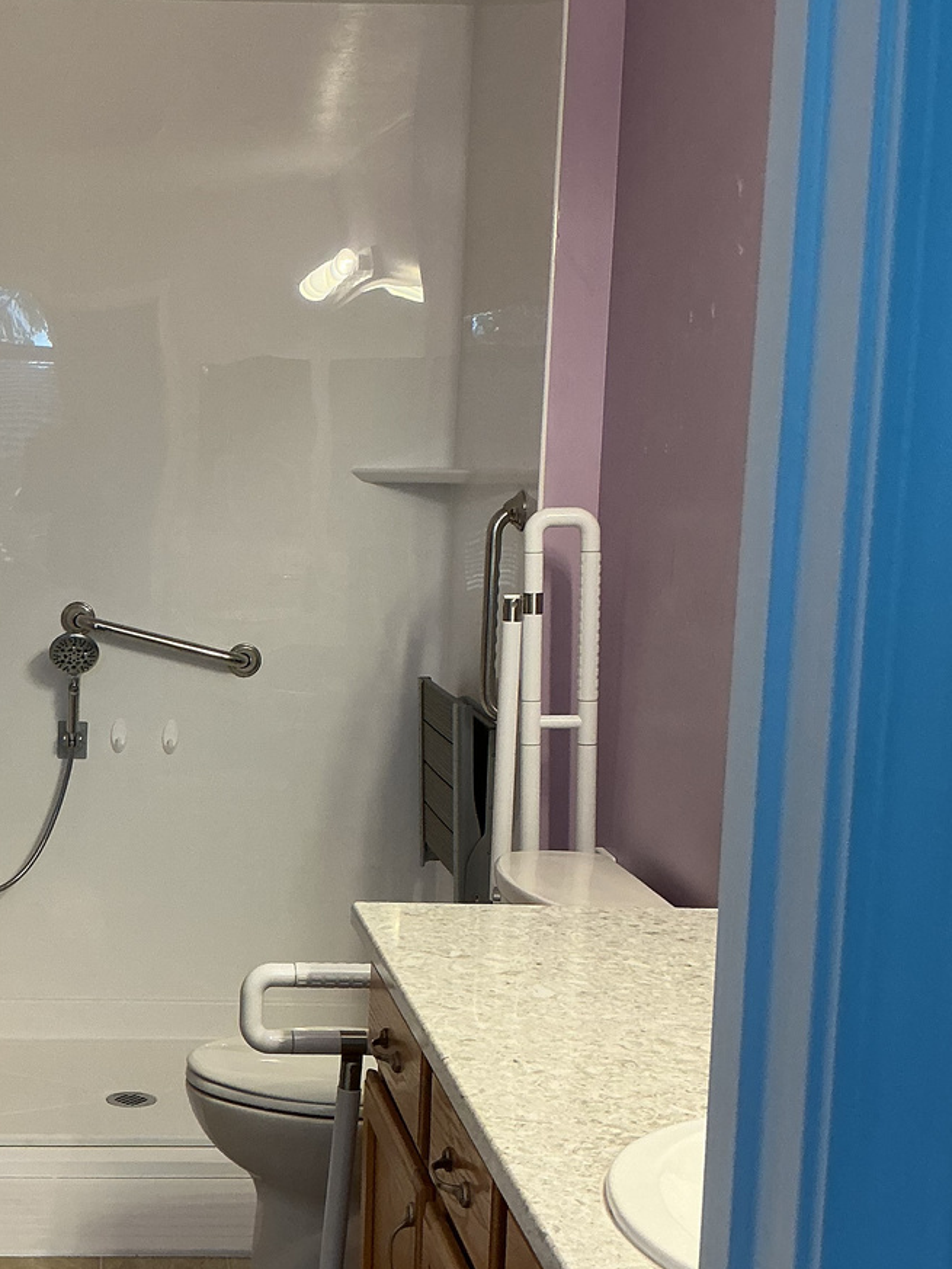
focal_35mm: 51
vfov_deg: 37.4
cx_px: 138
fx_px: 1870
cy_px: 714
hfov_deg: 27.7
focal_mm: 3
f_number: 1.8
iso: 80
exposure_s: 1/60
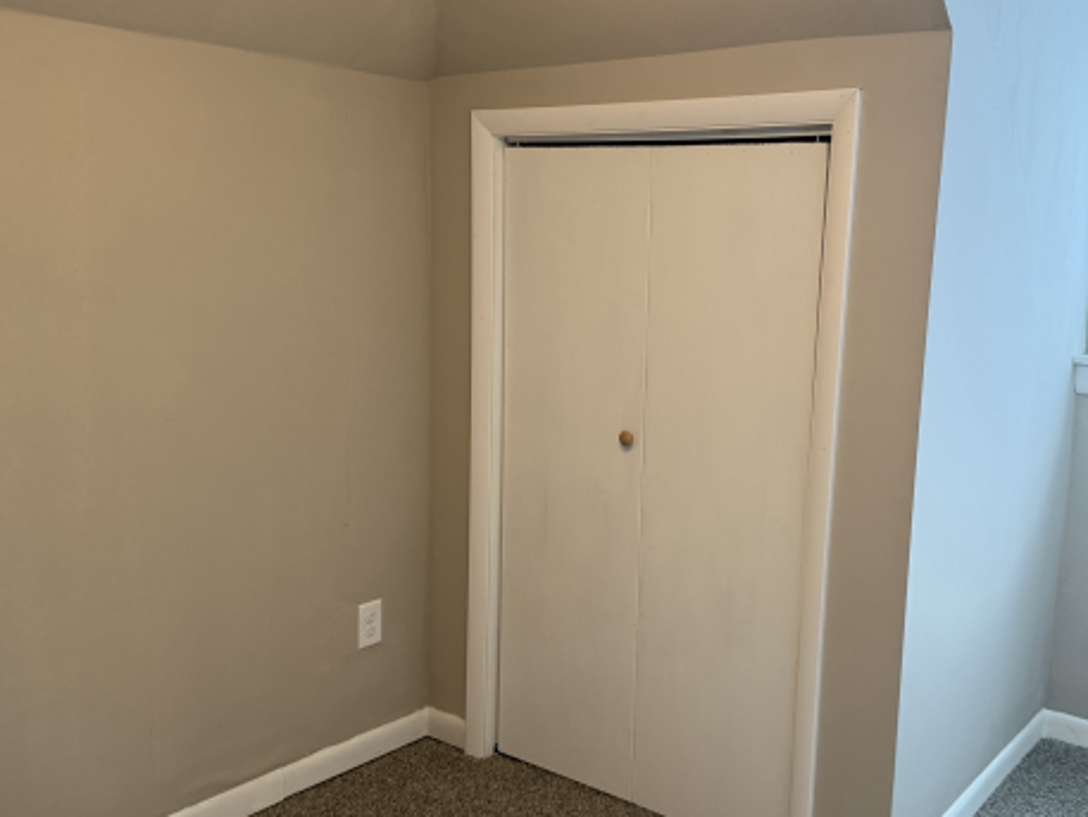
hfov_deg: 52.1
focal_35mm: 35
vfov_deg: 40.7
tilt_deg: -8.9
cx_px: 673
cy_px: 417
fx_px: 1100
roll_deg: -2.0
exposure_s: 1/60
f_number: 1.78
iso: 250
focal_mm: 6.76
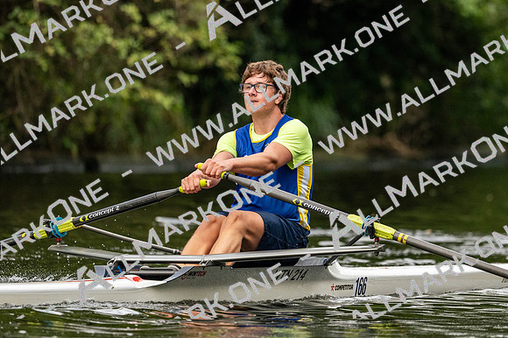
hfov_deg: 3.4
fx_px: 8462
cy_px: 169
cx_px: 254
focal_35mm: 600
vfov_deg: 2.3
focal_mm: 400
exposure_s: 1/2500
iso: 1250
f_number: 4.5
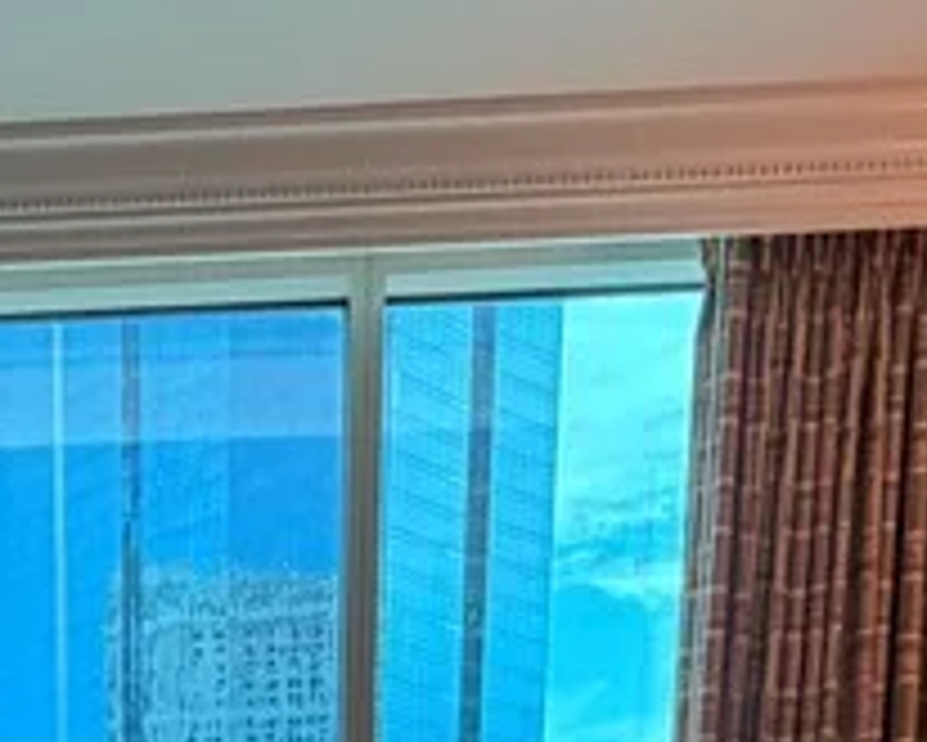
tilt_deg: -15.8
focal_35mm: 68
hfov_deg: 27.1
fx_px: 1867
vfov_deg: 15.9
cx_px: 122
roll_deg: +0.6
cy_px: 1601
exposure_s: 1/60
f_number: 2.2
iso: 250
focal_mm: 2.22
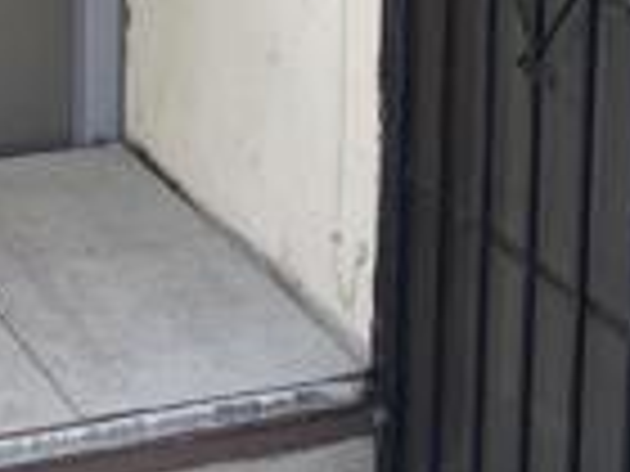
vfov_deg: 11.9
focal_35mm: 119
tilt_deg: -7.9
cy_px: -220
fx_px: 2166
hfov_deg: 16.3
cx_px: 50
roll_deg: -0.1
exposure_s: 1/122
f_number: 1.8
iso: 40
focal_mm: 4.25
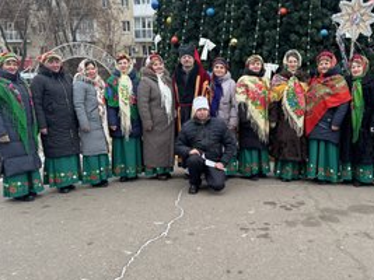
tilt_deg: -9.0
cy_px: 140
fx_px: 389
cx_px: 226
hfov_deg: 51.0
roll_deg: +0.9
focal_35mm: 36
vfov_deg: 39.6
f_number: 1.78
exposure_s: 1/152
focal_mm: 6.76
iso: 64
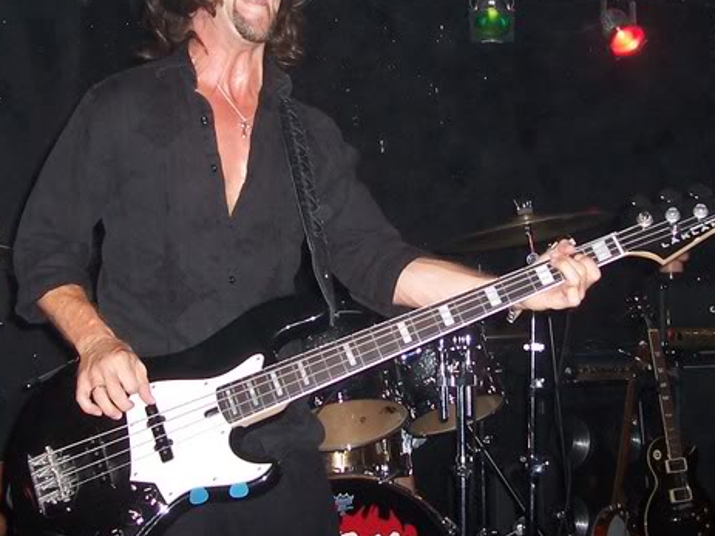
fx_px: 1322
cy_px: 173
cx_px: 426
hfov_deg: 30.2
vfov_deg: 22.8
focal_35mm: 64
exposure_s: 1/60
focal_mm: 5.6
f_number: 2.8
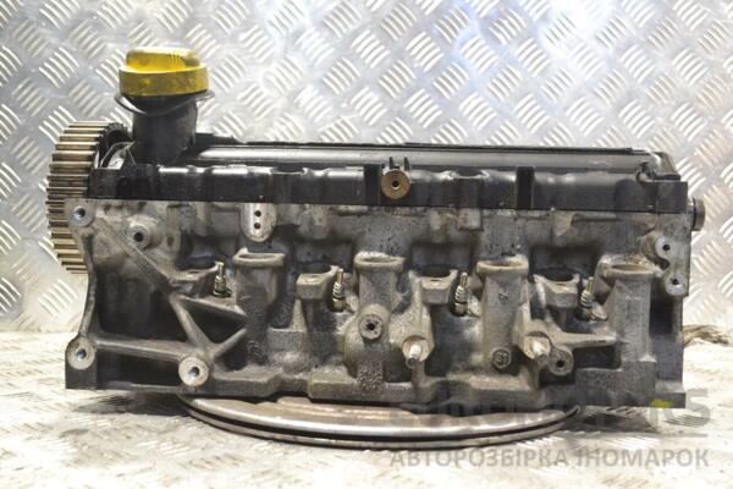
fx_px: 886
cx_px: 366
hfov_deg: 45.0
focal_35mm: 44
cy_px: 244
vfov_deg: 30.8
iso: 3200
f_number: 6.3
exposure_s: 1/160
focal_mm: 29
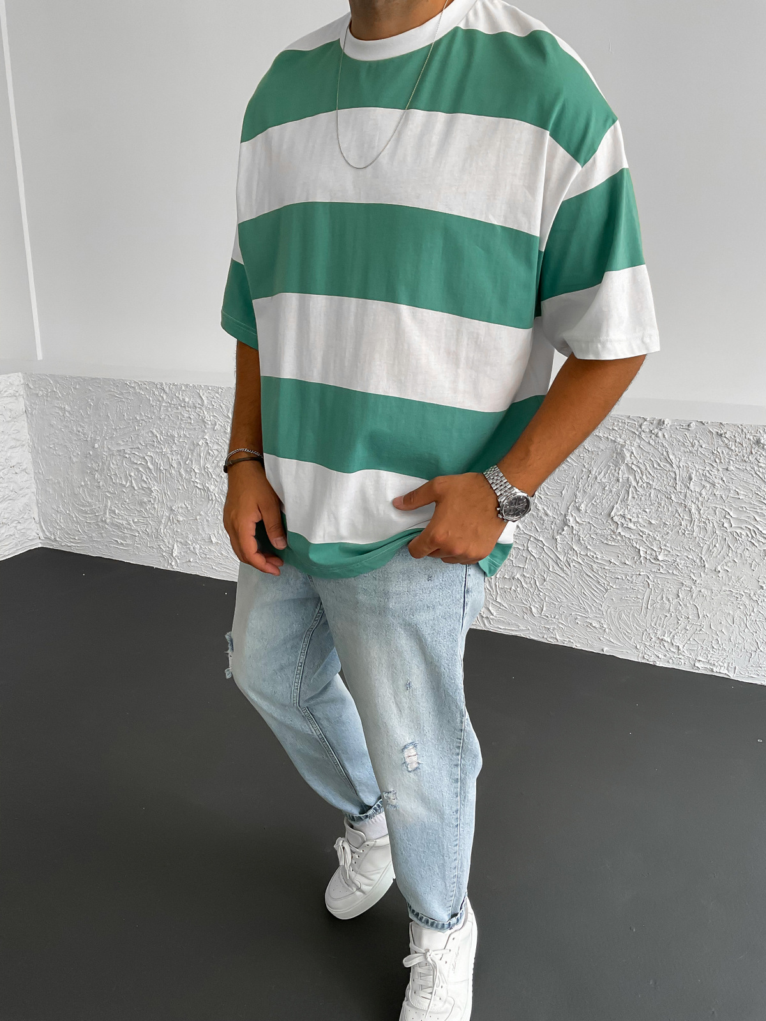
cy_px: 510
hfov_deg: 48.2
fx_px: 856
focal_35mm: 29
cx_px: 383
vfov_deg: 61.7
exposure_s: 1/120
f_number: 1.8
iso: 50
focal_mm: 3
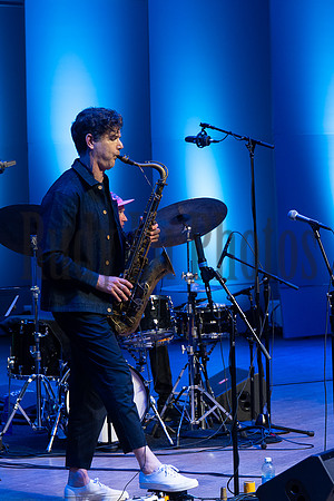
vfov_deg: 14.2
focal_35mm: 145
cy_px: 250
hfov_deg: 9.5
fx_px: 2018
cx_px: 167
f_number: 5.6
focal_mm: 97
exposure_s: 1/160
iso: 1600
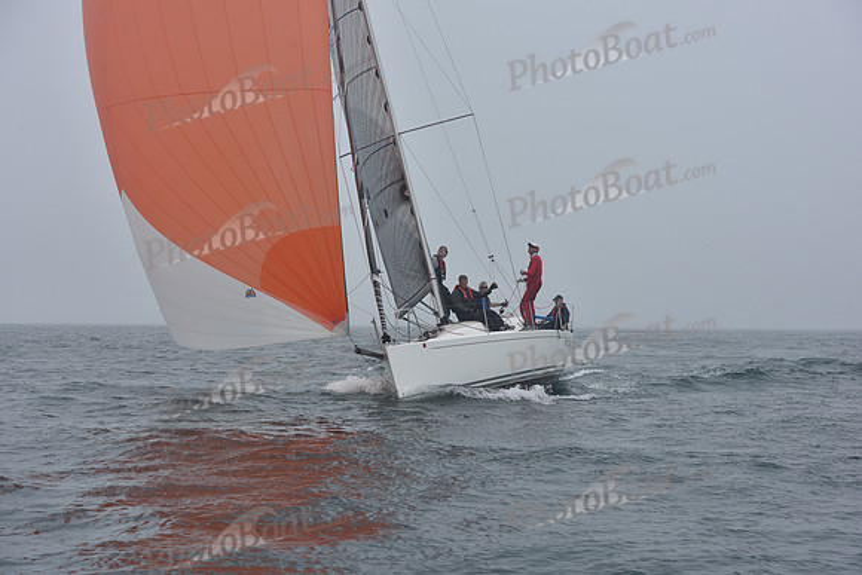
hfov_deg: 28.8
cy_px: 288
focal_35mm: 70
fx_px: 1676
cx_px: 431
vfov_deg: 19.5
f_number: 8
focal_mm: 70
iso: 250
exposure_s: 1/800
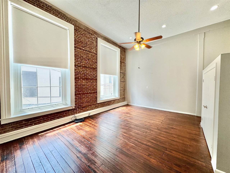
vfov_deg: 85.7
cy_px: 86
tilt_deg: -1.6
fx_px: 93
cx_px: 115
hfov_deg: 102.1
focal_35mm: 14
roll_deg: -0.3
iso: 100
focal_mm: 2.22
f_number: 2.2
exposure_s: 1/120
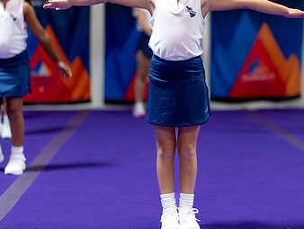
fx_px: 791
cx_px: 199
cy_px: 58
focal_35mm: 90
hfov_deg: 21.7
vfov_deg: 16.4
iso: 1600
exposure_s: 1/1000
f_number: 1.2
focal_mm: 50
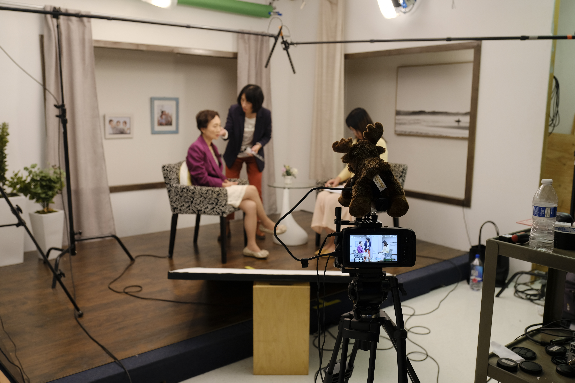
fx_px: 495
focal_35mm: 31
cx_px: 288
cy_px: 192
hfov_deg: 60.3
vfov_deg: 42.3
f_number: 3.6
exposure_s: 1/60
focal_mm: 20.6
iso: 400
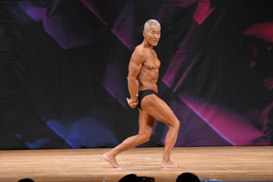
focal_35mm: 300
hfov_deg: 6.9
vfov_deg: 4.6
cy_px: 91
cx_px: 136
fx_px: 2274
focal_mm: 200
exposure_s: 1/400
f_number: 5.6
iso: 3200
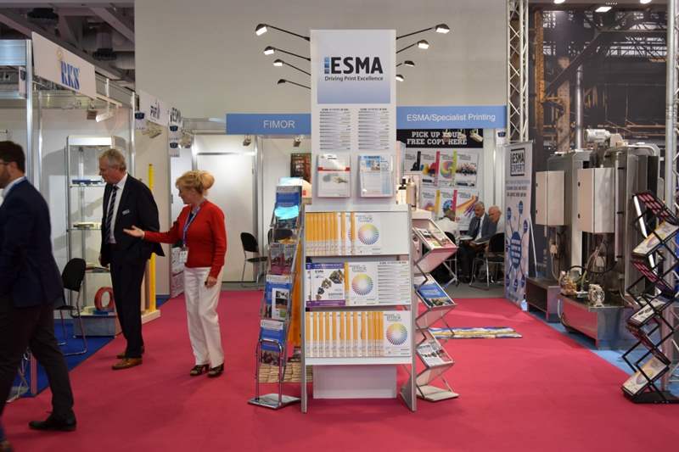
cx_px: 340
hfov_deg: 46.4
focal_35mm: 42
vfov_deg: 31.9
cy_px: 226
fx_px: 792
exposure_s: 1/60
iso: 500
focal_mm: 28
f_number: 4
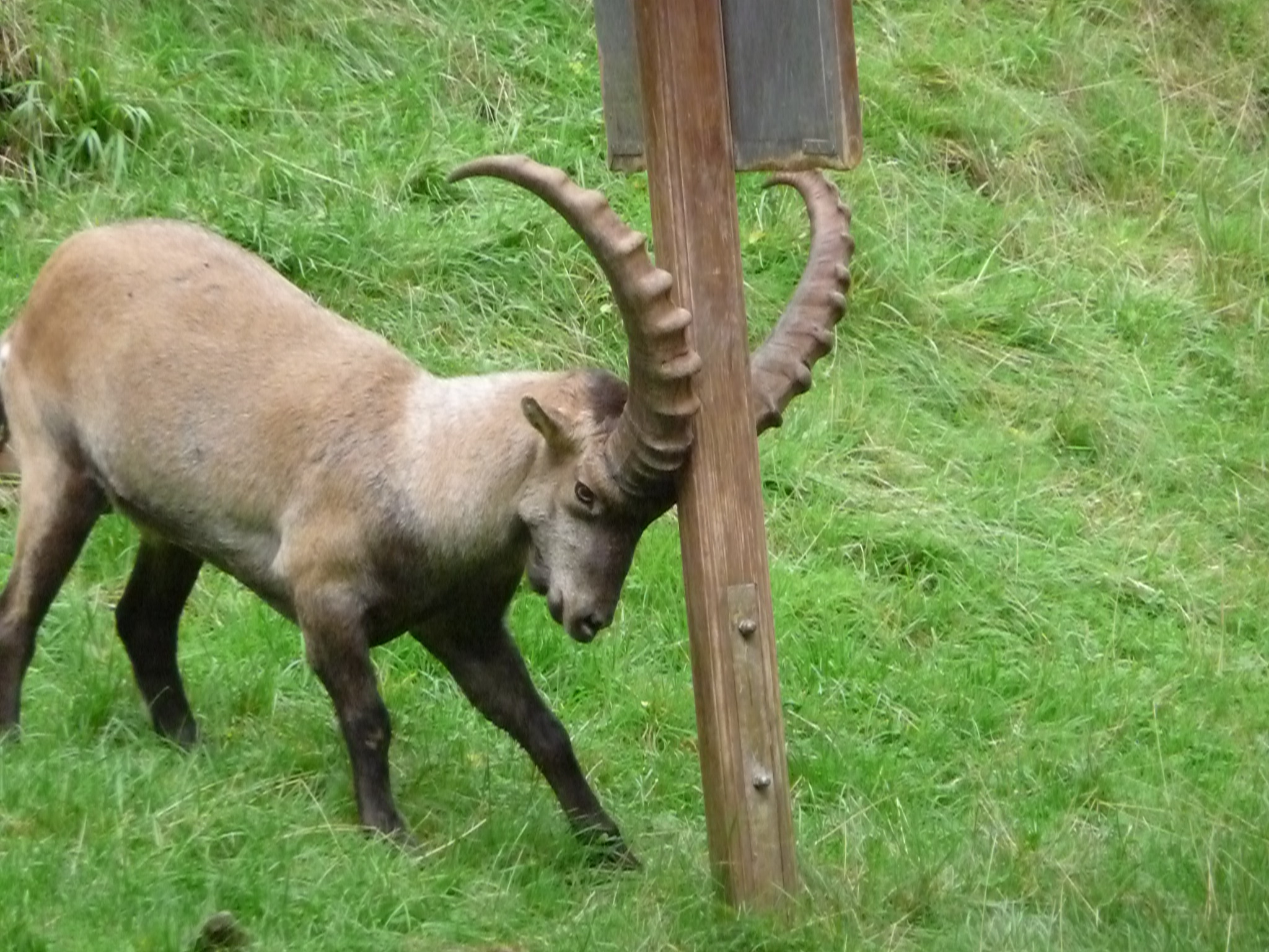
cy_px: 476
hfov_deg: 7.1
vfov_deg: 5.3
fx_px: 10265
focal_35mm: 280
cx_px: 634
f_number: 4.9
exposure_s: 1/640
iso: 1600
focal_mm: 47
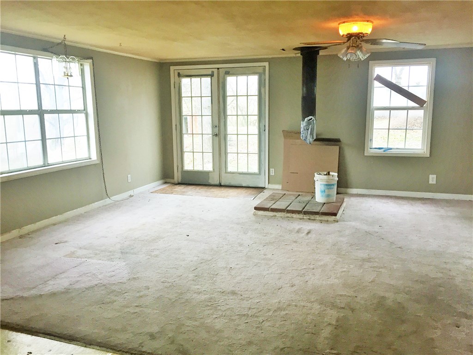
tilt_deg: -10.0
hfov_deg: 61.7
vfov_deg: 48.2
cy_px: 178
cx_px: 236
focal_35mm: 29
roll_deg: +0.5
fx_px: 396
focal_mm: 4.15
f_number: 2.2
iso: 80
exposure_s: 1/30
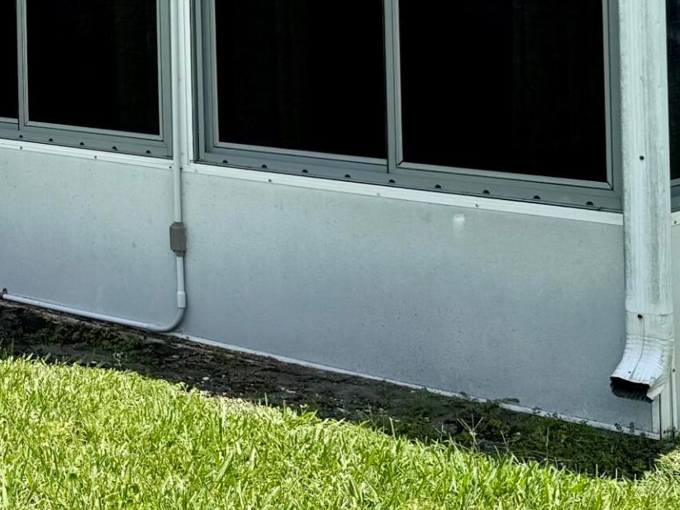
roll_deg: +0.9
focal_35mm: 84
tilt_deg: +1.8
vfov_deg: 16.8
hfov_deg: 20.8
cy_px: -115
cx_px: -254
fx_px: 1650
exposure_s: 1/4975
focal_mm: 6.76
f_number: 1.78
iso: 80
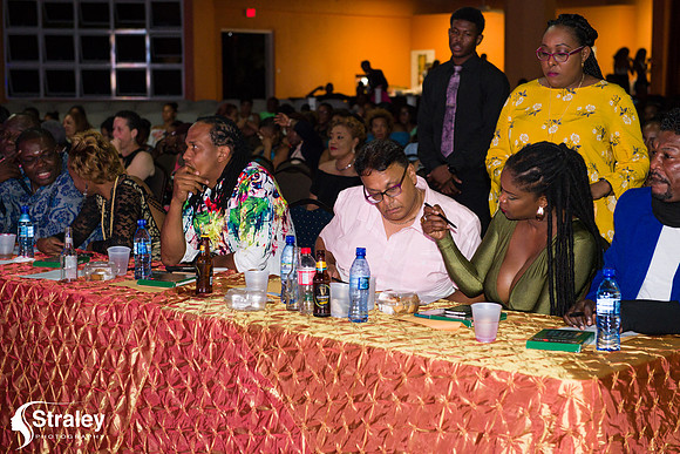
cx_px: 340
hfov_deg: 28.8
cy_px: 227
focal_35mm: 70
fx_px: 1322
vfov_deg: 19.5
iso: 4000
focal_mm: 70
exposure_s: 1/160
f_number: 5
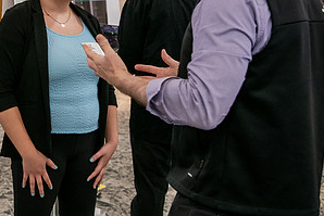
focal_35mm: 74
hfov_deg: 26.5
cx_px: 39
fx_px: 666
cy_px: 9
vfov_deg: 18.1
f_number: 3.5
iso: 1600
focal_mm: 38
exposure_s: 1/200
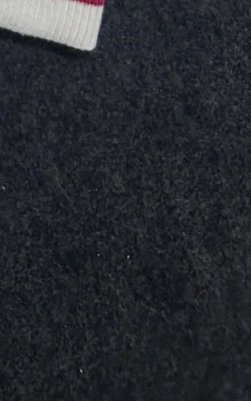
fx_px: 1652
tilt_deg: -68.9
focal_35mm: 151
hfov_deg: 7.5
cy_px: -692
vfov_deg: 10.8
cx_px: -533
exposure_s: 1/100
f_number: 1.5
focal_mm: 5.7
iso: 100
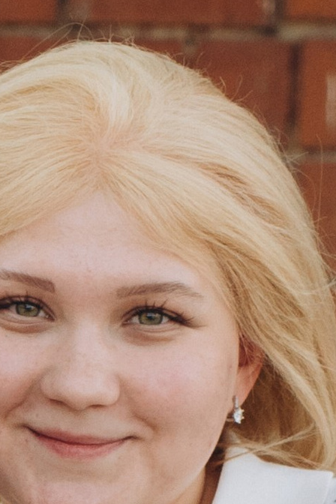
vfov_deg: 3.3
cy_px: 791
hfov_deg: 2.2
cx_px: -80
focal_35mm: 617
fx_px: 8637
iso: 500
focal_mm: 72
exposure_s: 1/250
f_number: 6.3
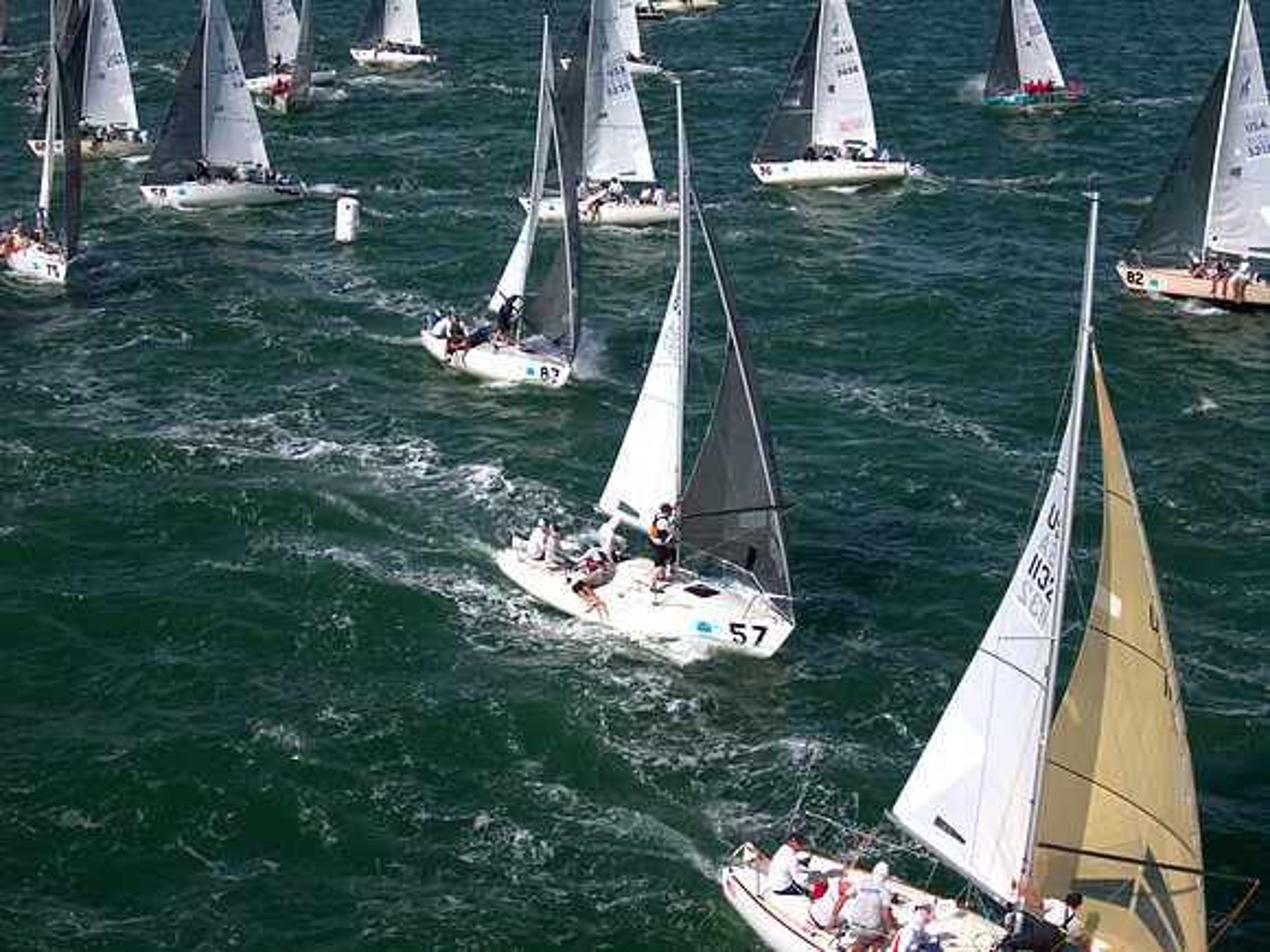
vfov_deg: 30.3
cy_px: 476
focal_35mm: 48
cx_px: 635
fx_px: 1761
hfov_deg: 39.7
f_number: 3.8
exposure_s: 1/2000
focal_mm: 8.6
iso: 100
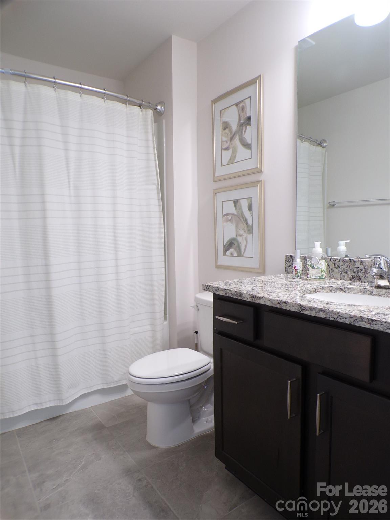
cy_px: 260
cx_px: 195
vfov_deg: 71.6
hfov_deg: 56.8
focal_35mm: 24
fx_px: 361
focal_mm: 4.3
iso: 187
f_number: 3
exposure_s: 1/60
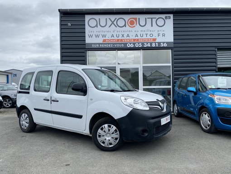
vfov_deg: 53.1
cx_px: 116
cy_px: 87
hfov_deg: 67.3
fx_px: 174
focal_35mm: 26
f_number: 1.8
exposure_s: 1/1927
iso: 32
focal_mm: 4.25
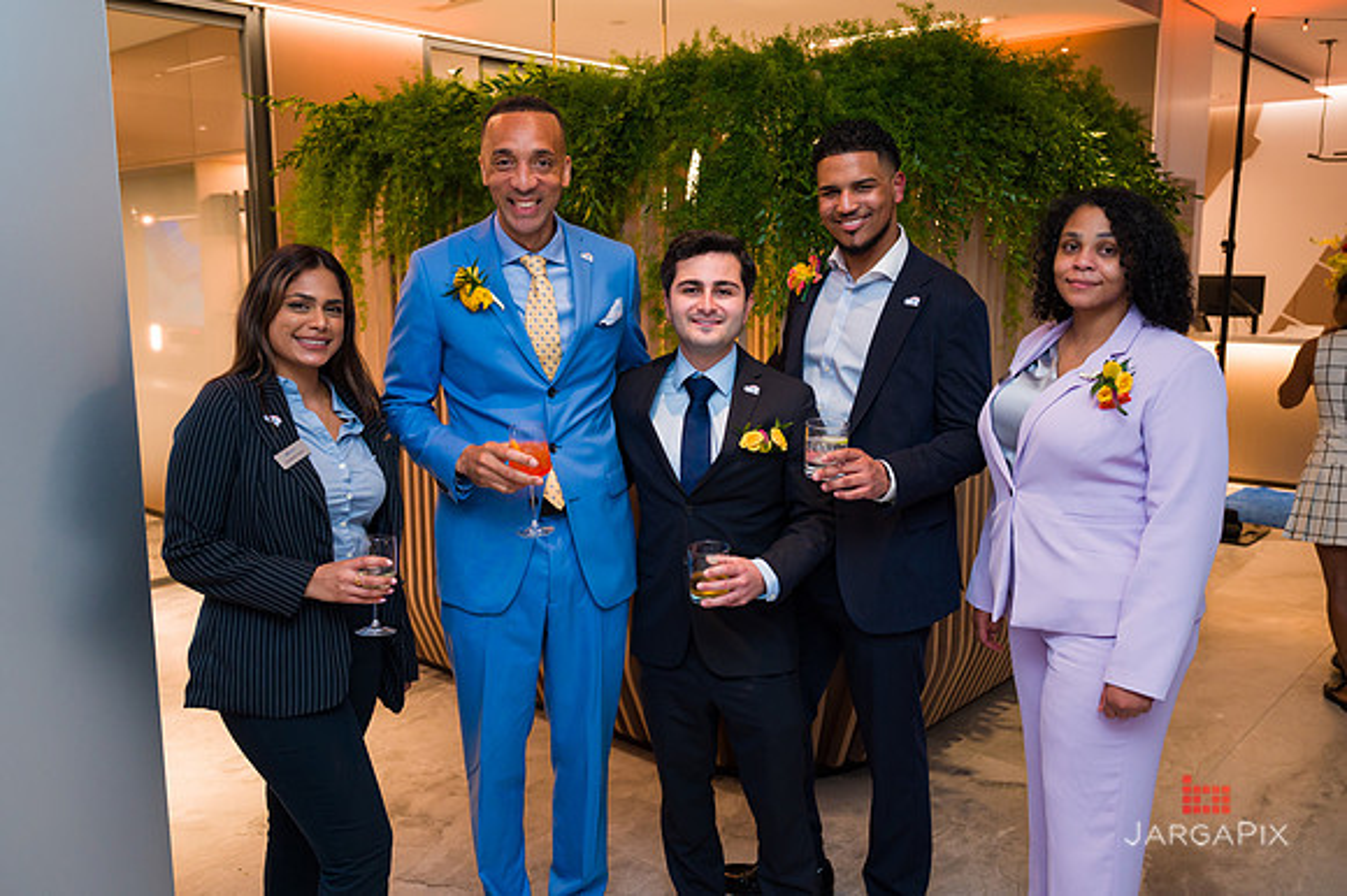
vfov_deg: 42.9
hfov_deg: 61.1
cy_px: 438
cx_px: 659
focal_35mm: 30
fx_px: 1140
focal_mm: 29
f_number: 3.2
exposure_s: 1/160
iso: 800
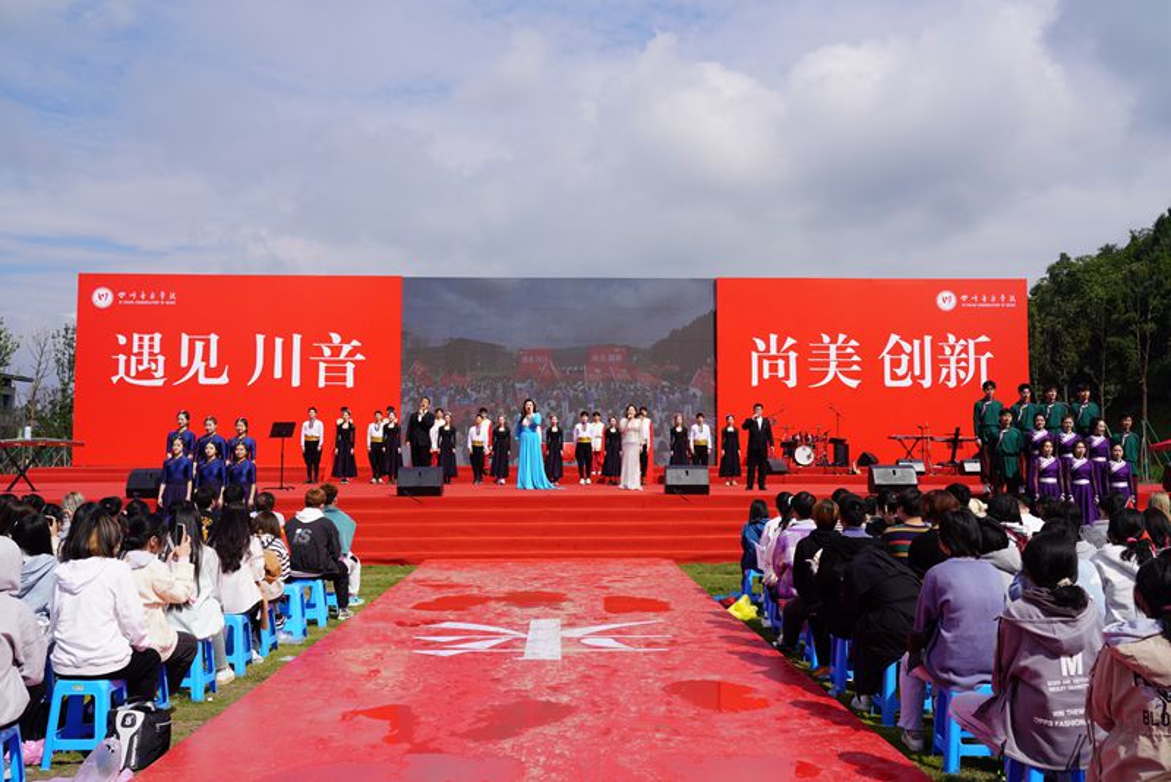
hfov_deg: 57.2
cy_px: 391
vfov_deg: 40.0
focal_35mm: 33
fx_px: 1074
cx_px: 586
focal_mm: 33
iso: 100
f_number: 10
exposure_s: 1/250
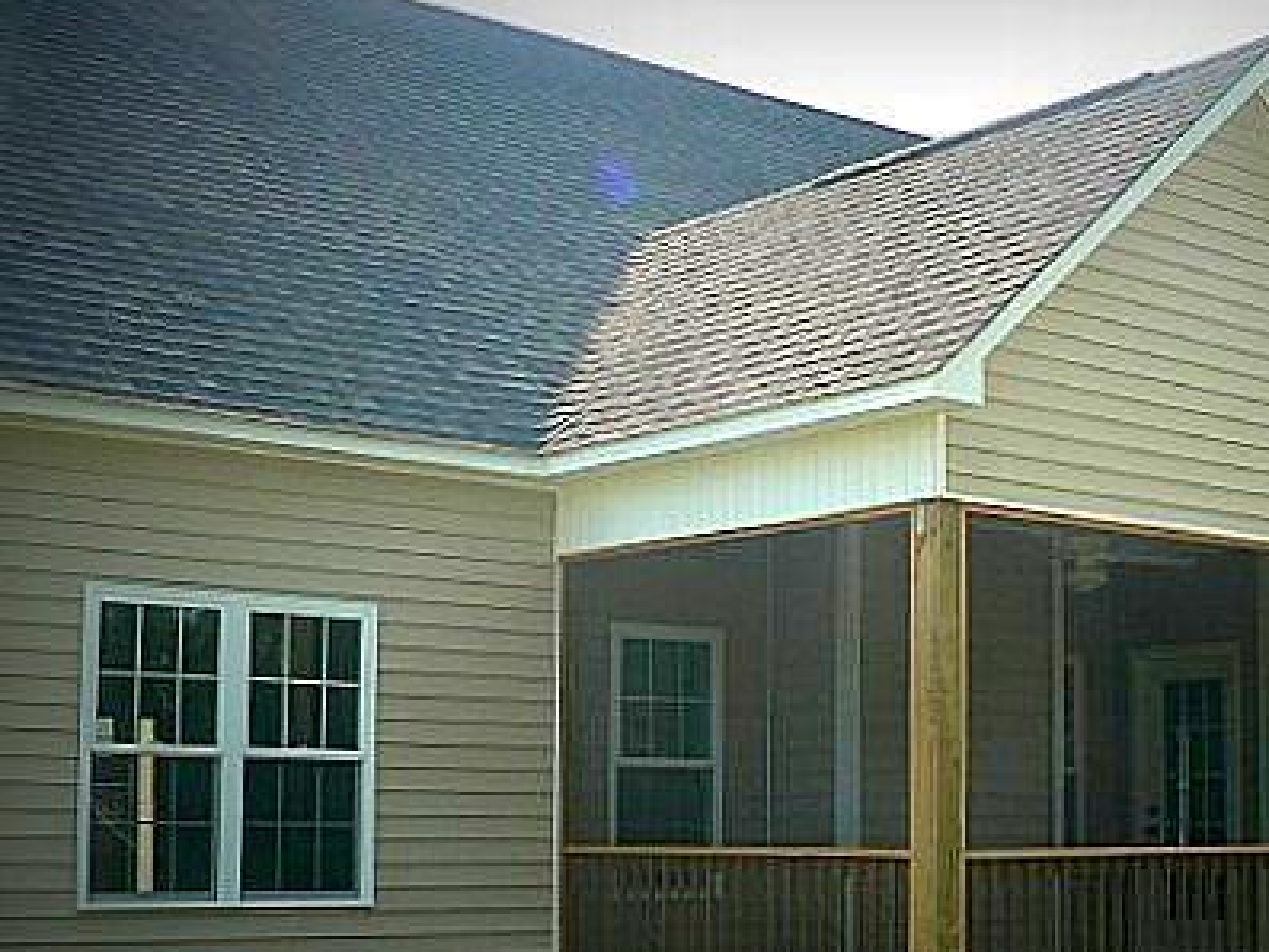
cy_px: 639
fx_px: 2127
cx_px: 869
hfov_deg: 32.9
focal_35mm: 58
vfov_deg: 25.1
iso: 80
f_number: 4
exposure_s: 1/400
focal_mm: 6
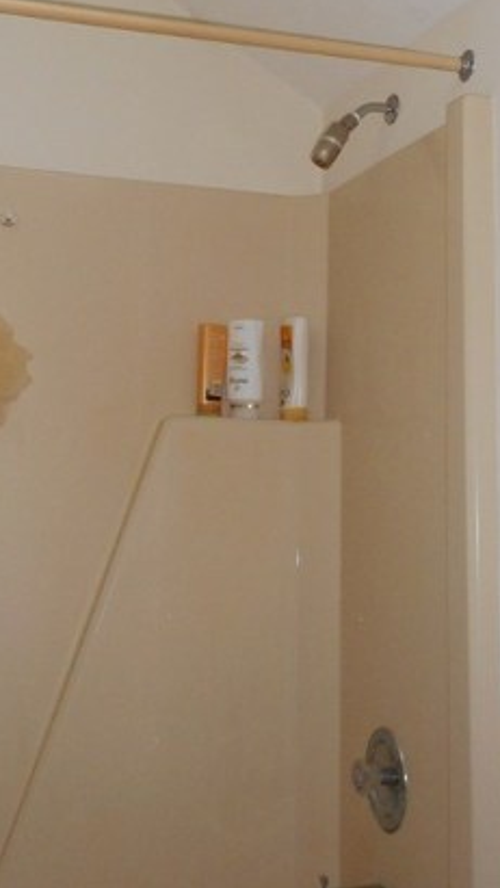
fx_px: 1201
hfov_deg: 23.5
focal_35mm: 51
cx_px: 190
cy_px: 232
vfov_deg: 39.6
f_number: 3.7
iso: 200
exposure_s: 1/25
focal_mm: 4.5
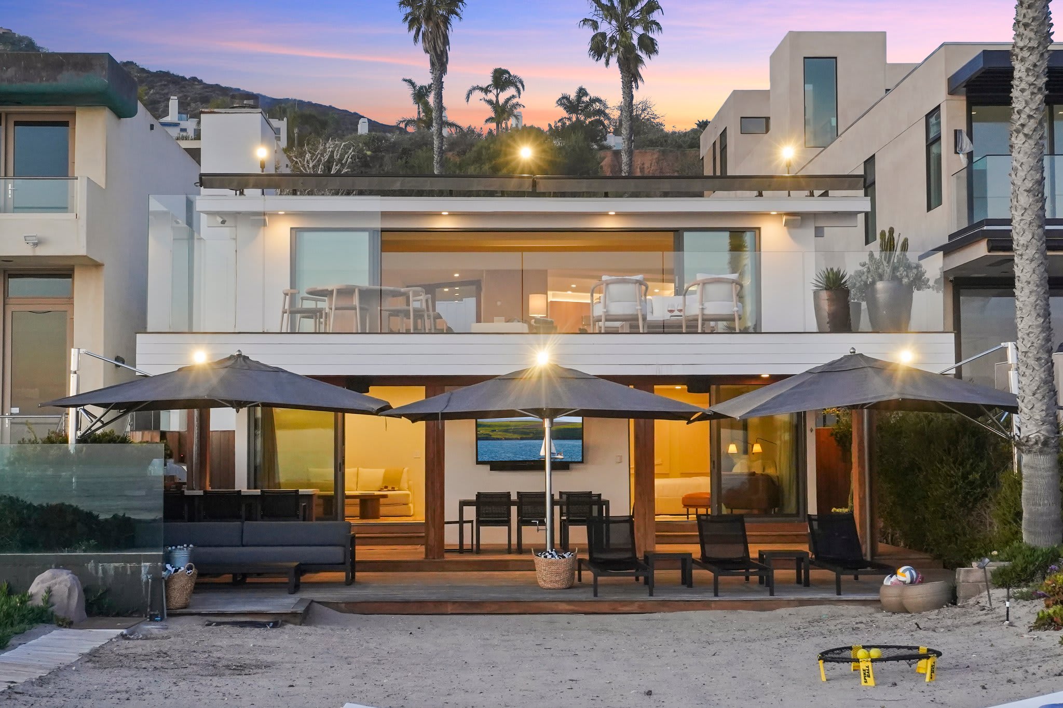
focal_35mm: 52
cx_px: 532
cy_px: 354
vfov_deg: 26.0
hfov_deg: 38.2
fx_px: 1535
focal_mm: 35
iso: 4000
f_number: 9
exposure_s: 1/60
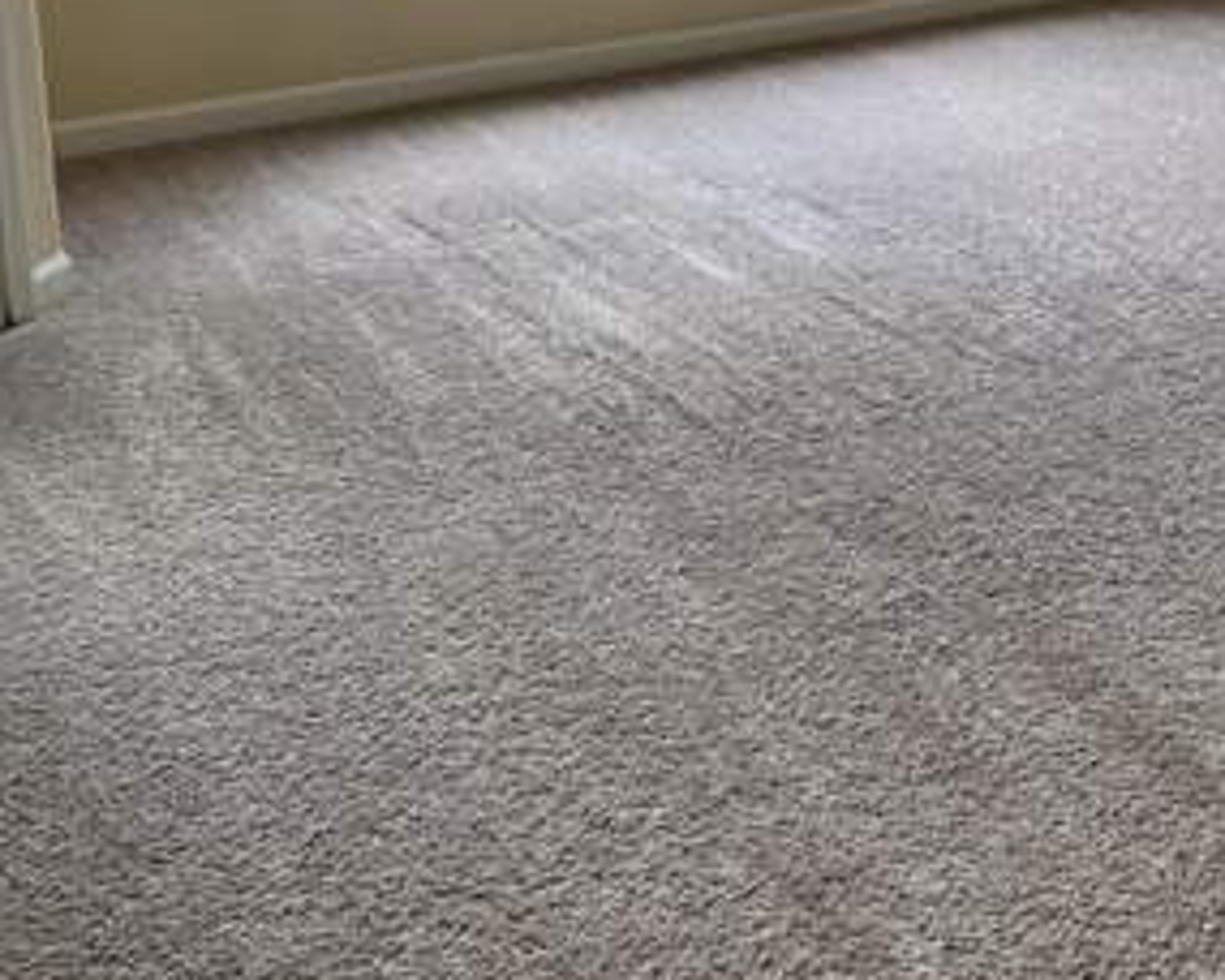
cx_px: 959
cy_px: 82
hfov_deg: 32.2
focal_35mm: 57
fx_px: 2067
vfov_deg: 25.8
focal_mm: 4.25
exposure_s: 1/121
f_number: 1.8
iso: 40
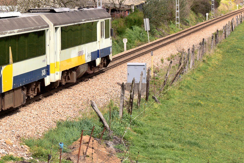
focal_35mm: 157
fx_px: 1065
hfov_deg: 12.9
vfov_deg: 8.7
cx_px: 11
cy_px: 33
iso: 100
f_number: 7.1
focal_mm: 45
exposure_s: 1/640
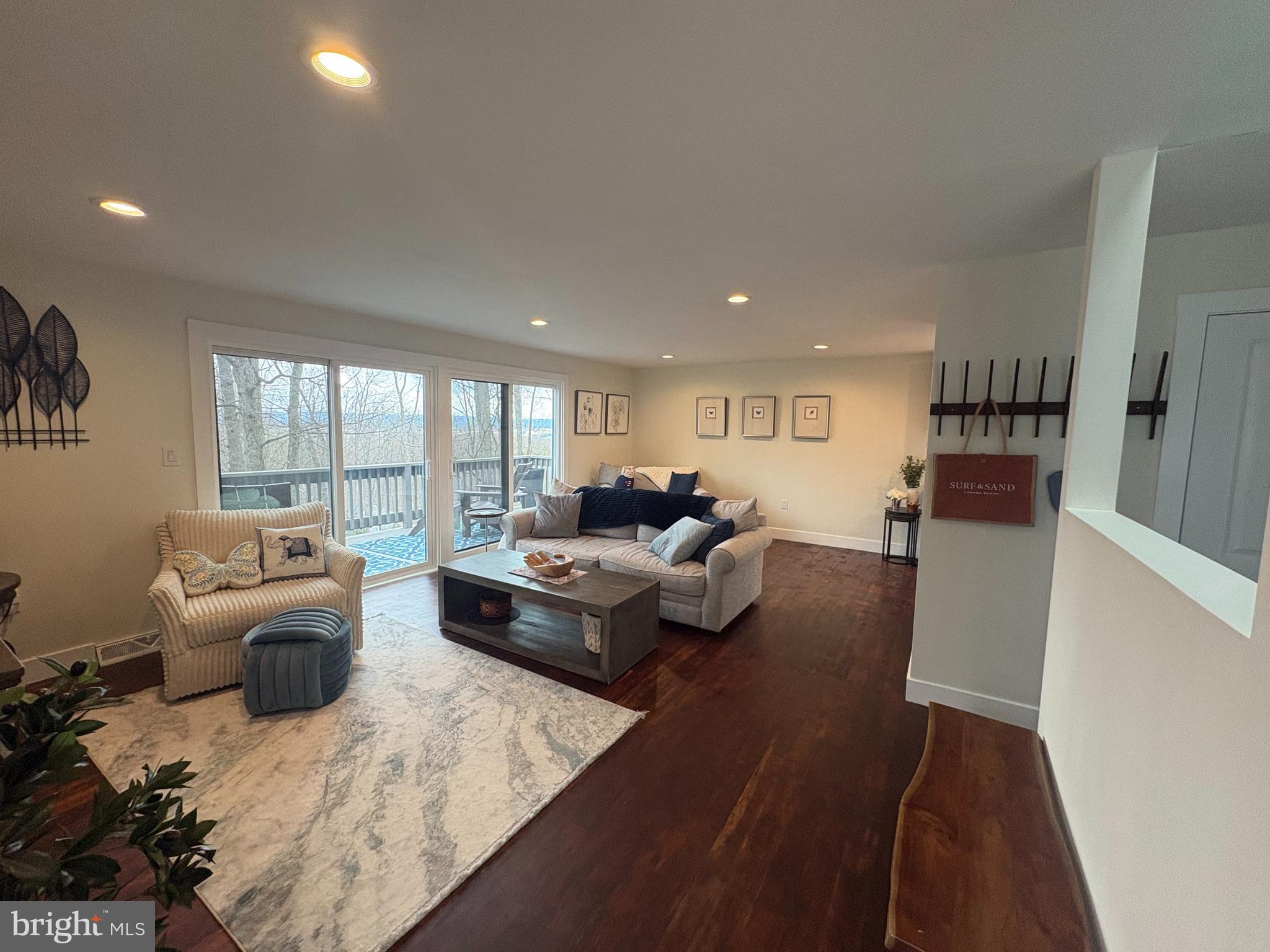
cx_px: 635
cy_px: 476
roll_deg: -0.6
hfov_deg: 102.1
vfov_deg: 85.7
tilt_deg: -4.4
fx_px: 514
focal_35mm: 14
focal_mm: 2.22
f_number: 2.2
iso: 200
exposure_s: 1/120
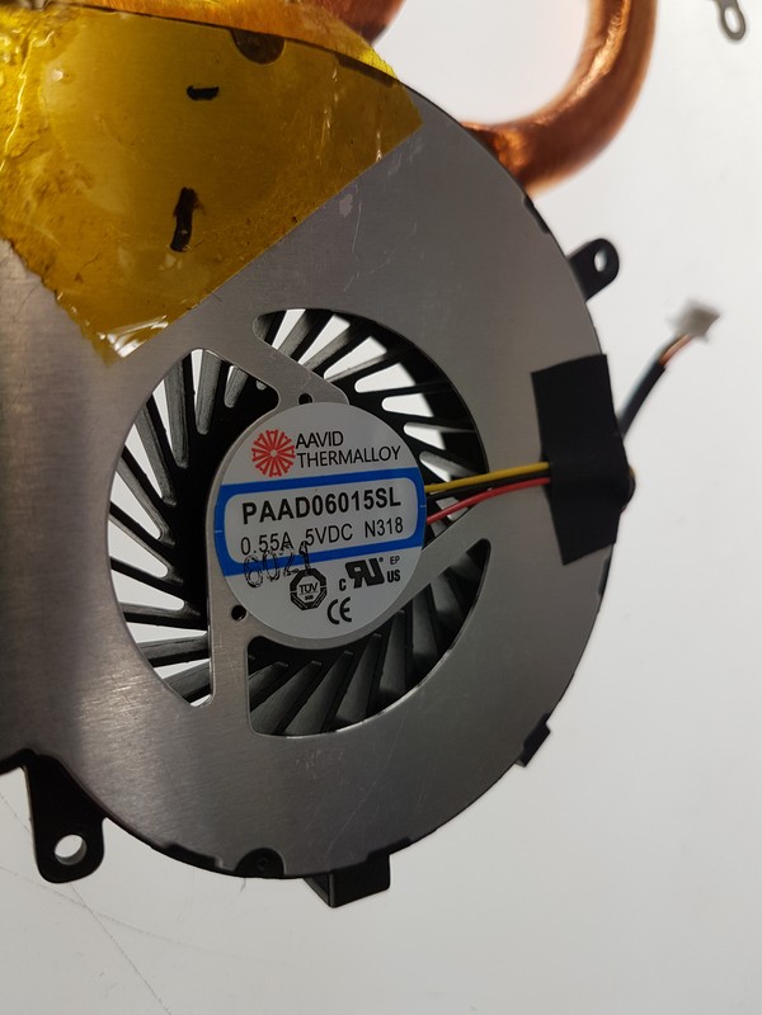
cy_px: 508
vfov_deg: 67.3
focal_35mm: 26
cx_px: 381
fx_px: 763
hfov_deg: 53.1
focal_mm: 4.2
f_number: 1.7
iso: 40
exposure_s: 1/147
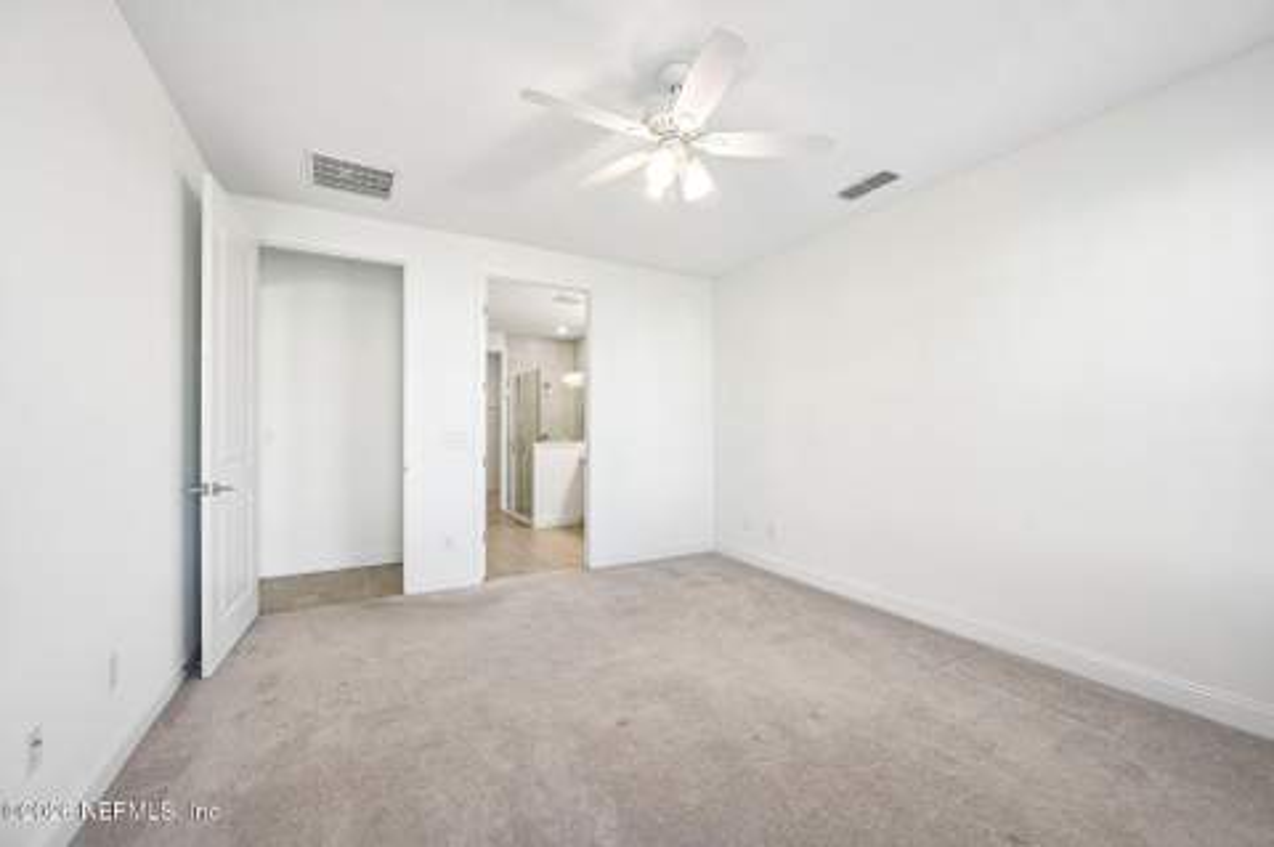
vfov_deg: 81.1
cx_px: 637
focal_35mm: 14
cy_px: 424
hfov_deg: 104.3
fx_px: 495
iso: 320
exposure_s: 1/15
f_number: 8
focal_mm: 14
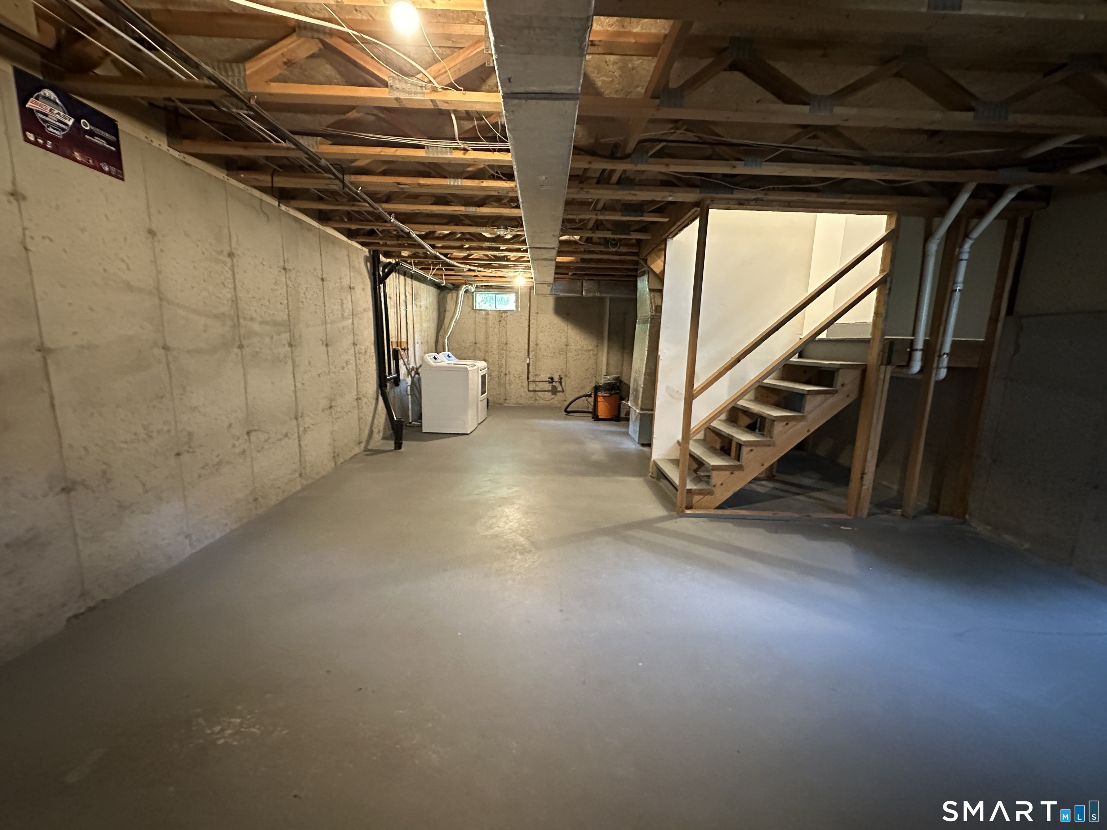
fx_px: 448
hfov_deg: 102.1
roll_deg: -1.4
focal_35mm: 14
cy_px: 415
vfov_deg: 85.7
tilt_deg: -9.5
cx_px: 554
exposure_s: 1/40
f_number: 2.2
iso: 1600
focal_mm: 2.22
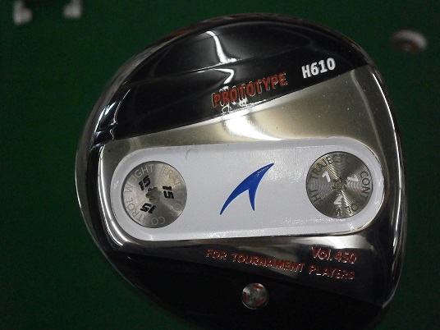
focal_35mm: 47
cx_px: 220
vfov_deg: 30.9
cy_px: 165
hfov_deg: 40.4
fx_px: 597
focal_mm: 8.3
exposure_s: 1/250
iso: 800
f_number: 3.4
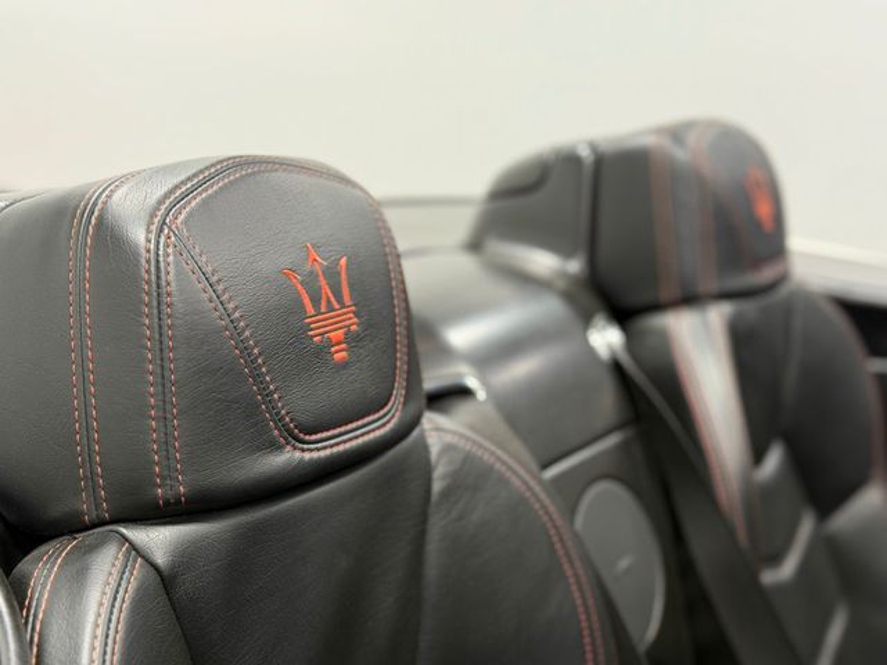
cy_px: 332
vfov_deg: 30.3
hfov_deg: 39.7
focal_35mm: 48
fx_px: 1230
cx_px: 444
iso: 64
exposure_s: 1/120
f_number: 1.78
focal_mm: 6.76
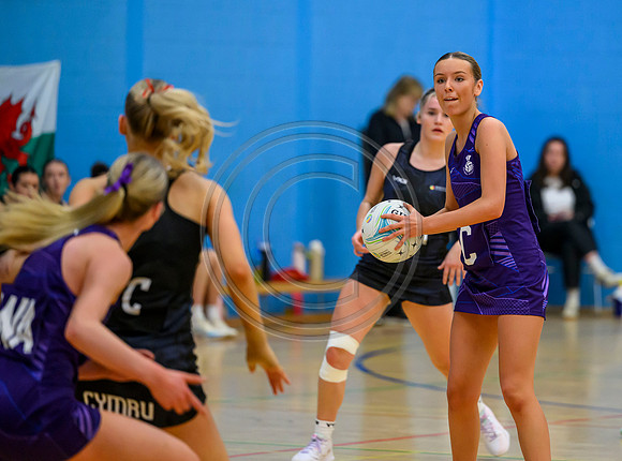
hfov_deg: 7.3
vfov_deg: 5.4
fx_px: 4904
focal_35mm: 274
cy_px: 171
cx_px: 436
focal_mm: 200
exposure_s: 1/800
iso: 4000
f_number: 2.8
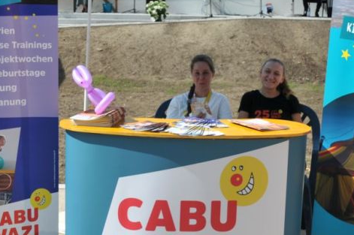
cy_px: 82
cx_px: 196
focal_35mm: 74
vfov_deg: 18.4
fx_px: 725
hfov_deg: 27.4
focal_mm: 29
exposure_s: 1/800
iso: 200
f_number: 7.1
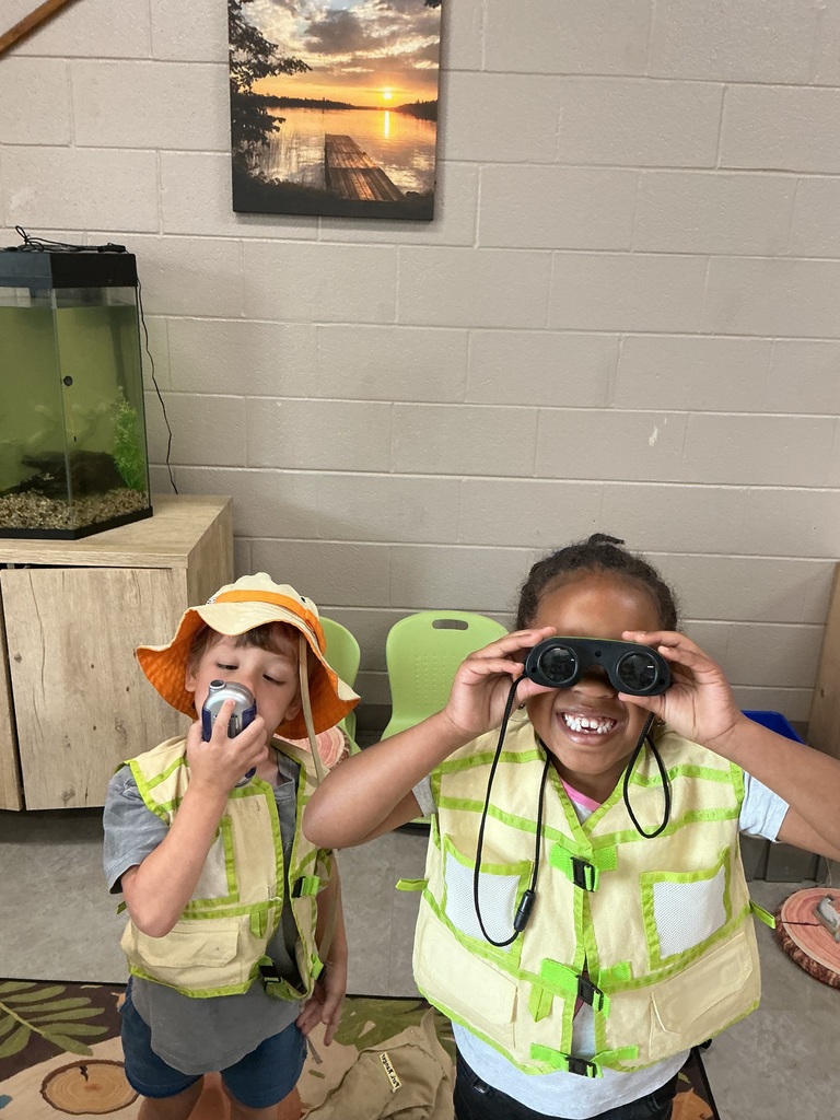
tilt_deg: -18.6
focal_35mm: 29
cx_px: 420
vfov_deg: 61.7
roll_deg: -2.3
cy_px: 560
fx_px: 938
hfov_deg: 48.2
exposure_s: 1/60
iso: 160
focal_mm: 3
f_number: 1.8
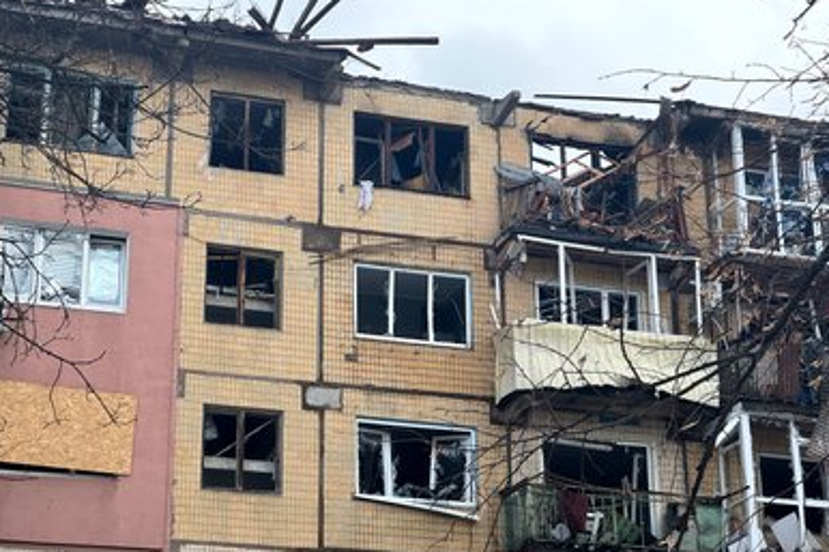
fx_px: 1910
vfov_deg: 16.4
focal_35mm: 83
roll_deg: +0.8
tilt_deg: +19.1
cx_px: 425
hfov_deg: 24.5
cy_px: 303
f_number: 2.8
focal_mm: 9
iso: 25
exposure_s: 1/440
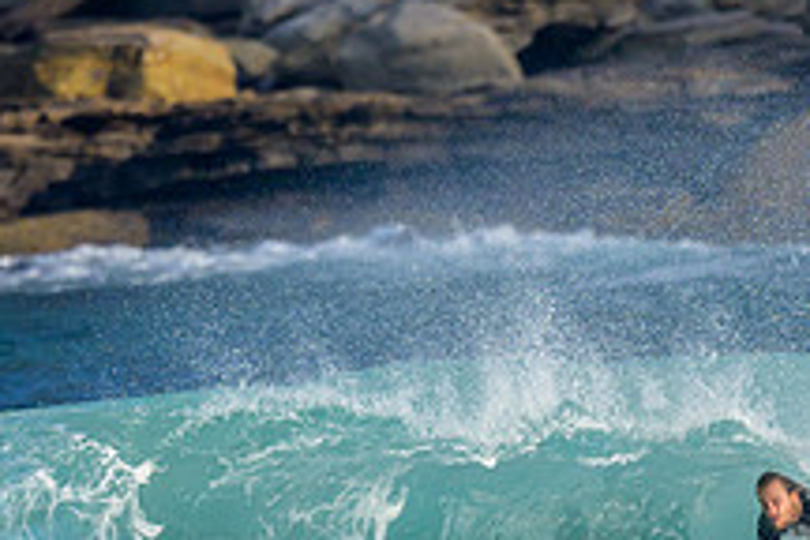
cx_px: 678
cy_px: 585
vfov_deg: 0.5
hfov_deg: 0.7
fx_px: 66550
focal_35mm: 2958
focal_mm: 800
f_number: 6.3
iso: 320
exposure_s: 1/2000
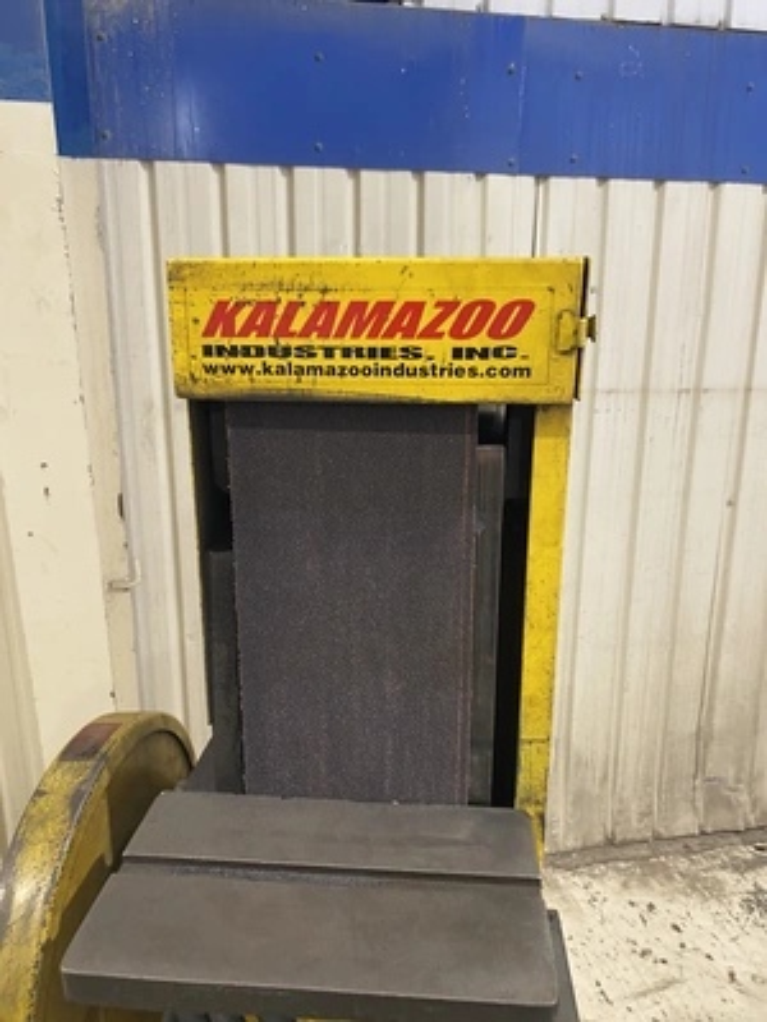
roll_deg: +0.8
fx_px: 768
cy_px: 511
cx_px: 384
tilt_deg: -17.7
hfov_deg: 53.1
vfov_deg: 67.3
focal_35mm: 26
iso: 160
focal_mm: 4.25
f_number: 1.8
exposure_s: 1/60
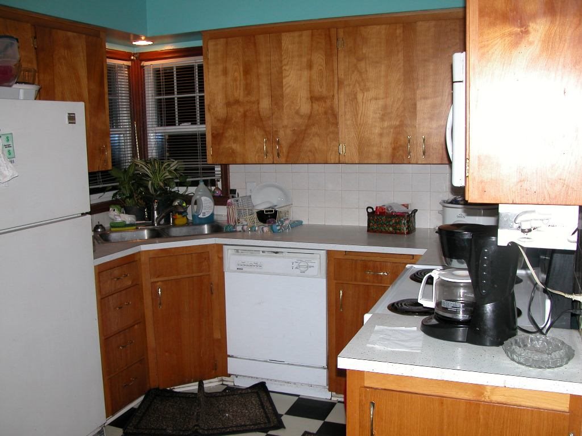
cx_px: 291
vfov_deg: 41.8
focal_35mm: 34
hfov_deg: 54.0
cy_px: 218
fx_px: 572
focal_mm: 8.9
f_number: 2.8
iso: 100
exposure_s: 1/60
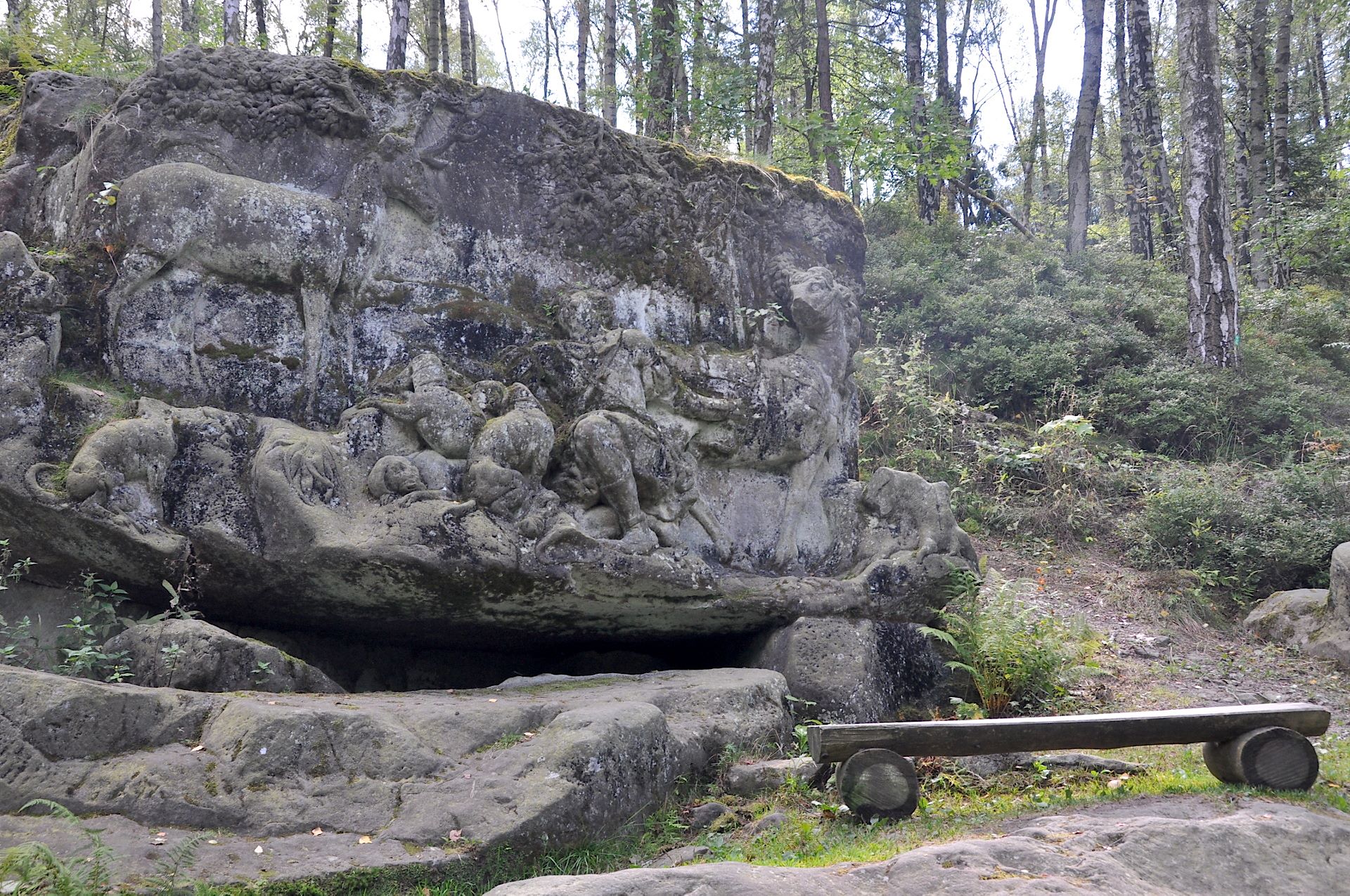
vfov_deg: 36.8
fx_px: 1348
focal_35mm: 36
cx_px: 675
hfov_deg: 53.2
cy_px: 448
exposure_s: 1/60
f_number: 8
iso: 500
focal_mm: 24
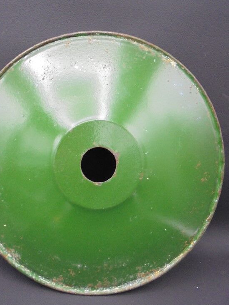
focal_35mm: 32
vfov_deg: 56.7
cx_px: 90
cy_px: 138
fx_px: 282
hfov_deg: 43.9
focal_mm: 4.6
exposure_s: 1/30
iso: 250
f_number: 3.5
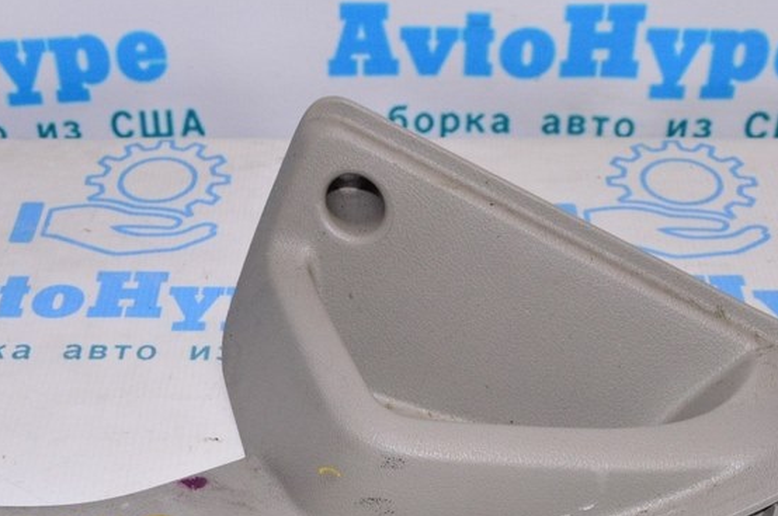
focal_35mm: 61
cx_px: 306
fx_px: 1317
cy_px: 393
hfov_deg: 32.8
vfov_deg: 22.0
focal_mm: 22
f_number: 8
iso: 1600
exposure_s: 1/200
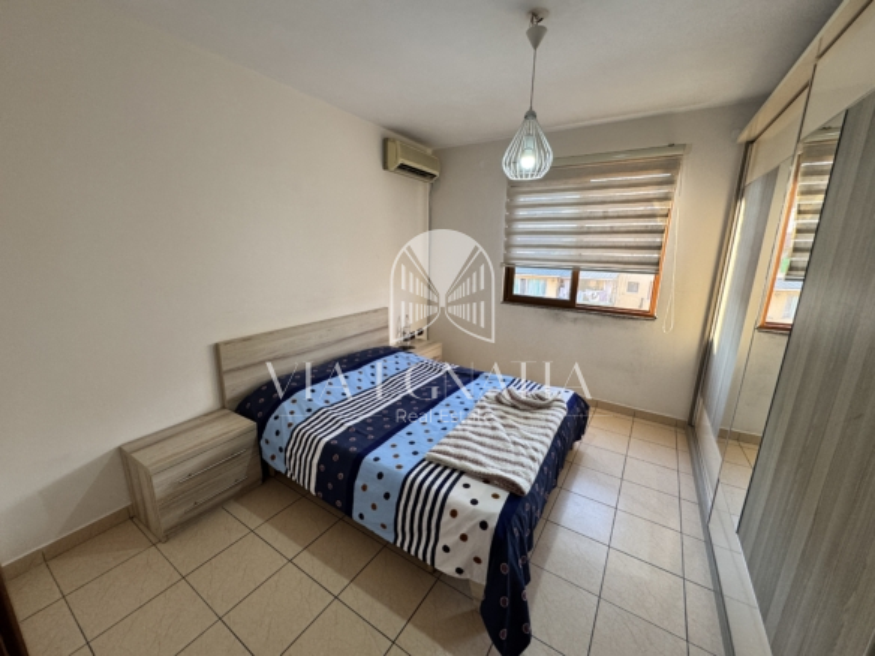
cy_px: 328
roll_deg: -0.8
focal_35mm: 14
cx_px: 438
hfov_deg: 102.1
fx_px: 354
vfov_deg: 85.7
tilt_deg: -12.9
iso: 125
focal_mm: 2.22
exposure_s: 1/100
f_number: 2.2
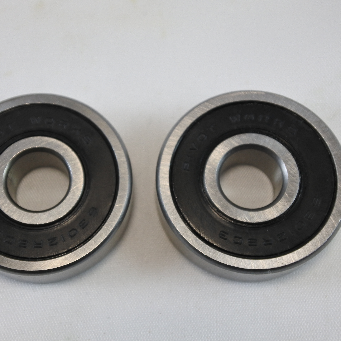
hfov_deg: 27.2
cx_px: 130
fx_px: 702
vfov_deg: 27.3
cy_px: 171
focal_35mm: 63
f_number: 4.5
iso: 400
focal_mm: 18.4
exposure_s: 1/200
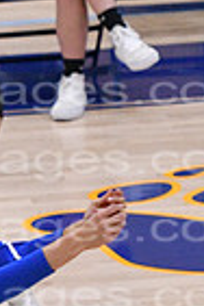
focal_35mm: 836
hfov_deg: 1.6
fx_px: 7106
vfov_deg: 2.5
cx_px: -88
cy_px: 334
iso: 6400
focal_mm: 135
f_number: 3.2
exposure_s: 1/1250
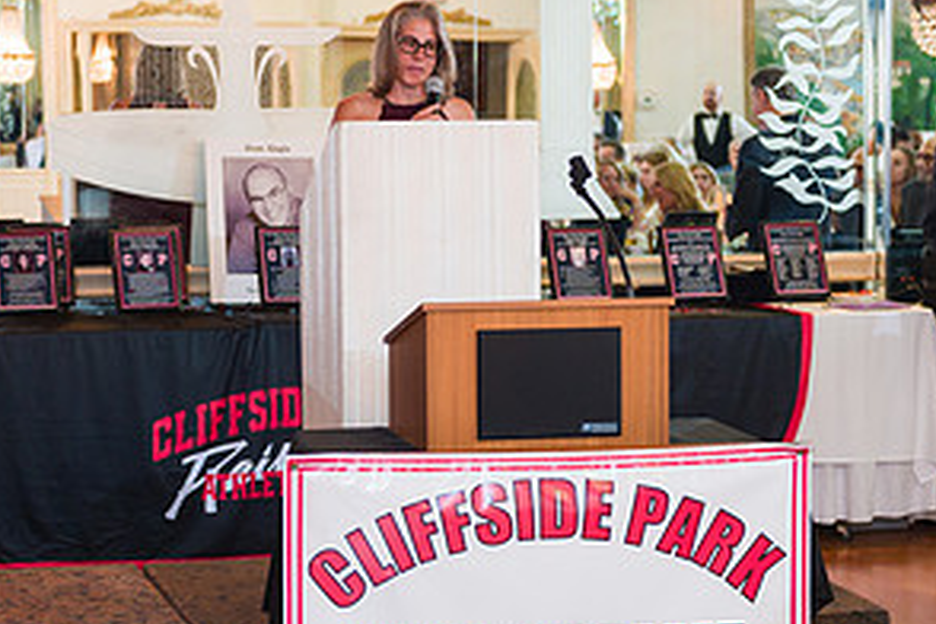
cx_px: 422
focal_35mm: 100
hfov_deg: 20.4
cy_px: 267
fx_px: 2600
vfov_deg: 13.7
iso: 1000
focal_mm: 50
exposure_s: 1/200
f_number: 3.2
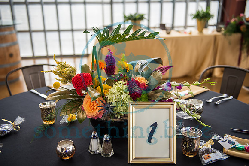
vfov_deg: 36.9
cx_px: 124
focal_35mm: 36
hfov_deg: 53.1
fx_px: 249
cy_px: 83
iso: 200
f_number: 2.8
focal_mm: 36
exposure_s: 1/200
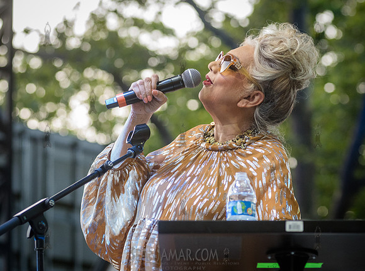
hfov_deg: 11.0
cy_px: 113
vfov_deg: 8.2
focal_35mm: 180
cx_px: 249
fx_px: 1886
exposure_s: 1/500
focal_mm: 120
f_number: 4
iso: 2000
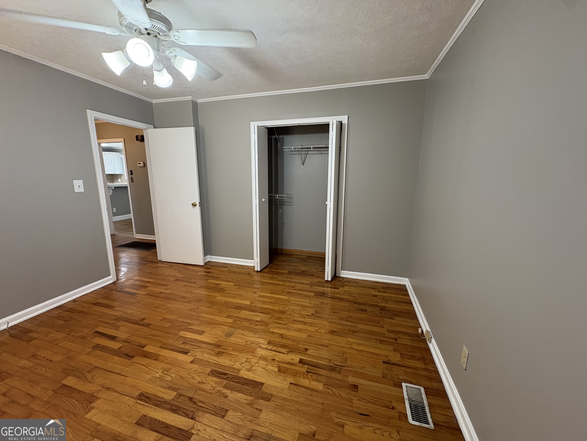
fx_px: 237
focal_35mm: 14
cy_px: 220
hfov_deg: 102.1
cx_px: 294
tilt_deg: -7.4
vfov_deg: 85.7
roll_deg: +0.8
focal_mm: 2.22
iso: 250
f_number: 2.2
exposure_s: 1/60
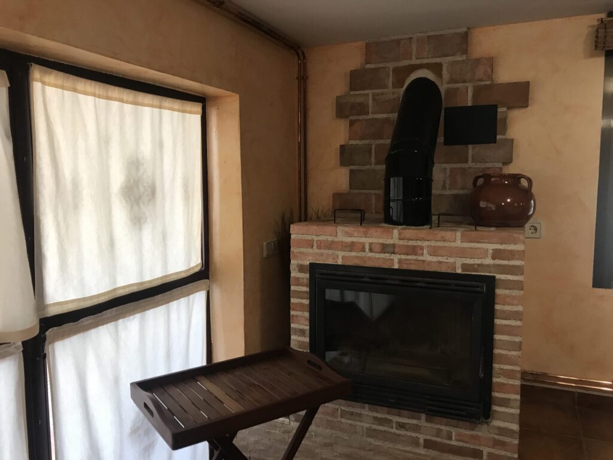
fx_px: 496
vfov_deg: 49.7
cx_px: 306
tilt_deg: -6.4
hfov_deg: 63.4
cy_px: 230
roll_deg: -0.5
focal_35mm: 28
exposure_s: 1/17
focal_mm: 3.99
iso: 50
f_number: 1.8
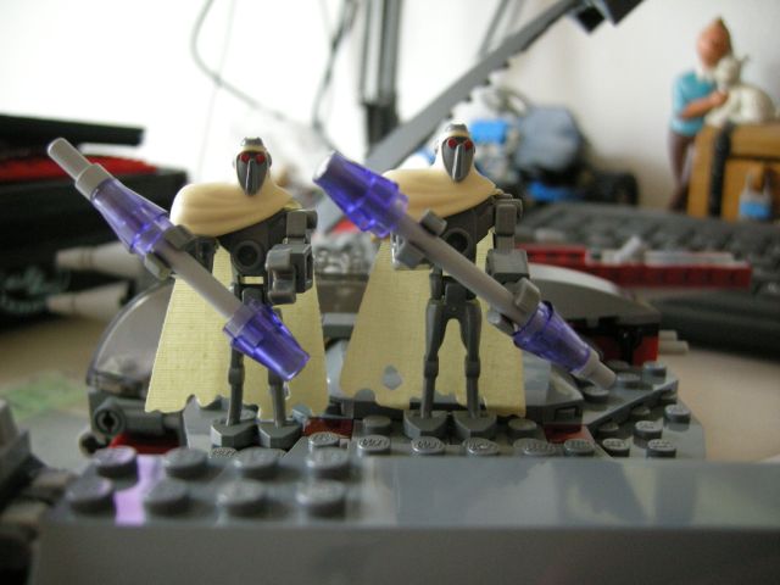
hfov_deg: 51.4
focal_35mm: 36
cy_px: 292
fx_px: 811
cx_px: 390
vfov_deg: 39.7
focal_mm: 7.5
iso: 303
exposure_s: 1/60
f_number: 2.7
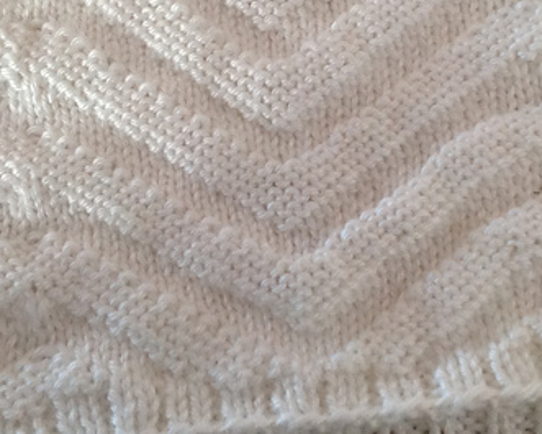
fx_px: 1059
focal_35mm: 66
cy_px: 149
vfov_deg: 23.1
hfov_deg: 28.6
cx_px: 327
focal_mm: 4.28
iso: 160
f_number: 2.4
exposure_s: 1/15
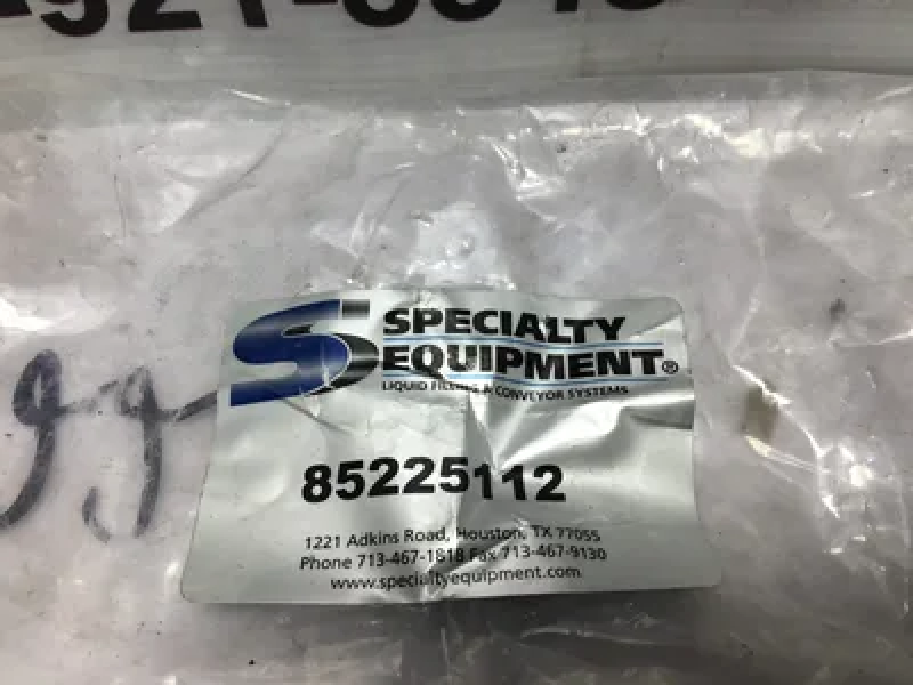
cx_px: 456
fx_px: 818
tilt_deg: -57.5
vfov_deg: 45.4
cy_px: 342
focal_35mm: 31
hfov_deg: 58.4
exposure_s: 1/143
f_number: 2.4
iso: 25
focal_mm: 3.3
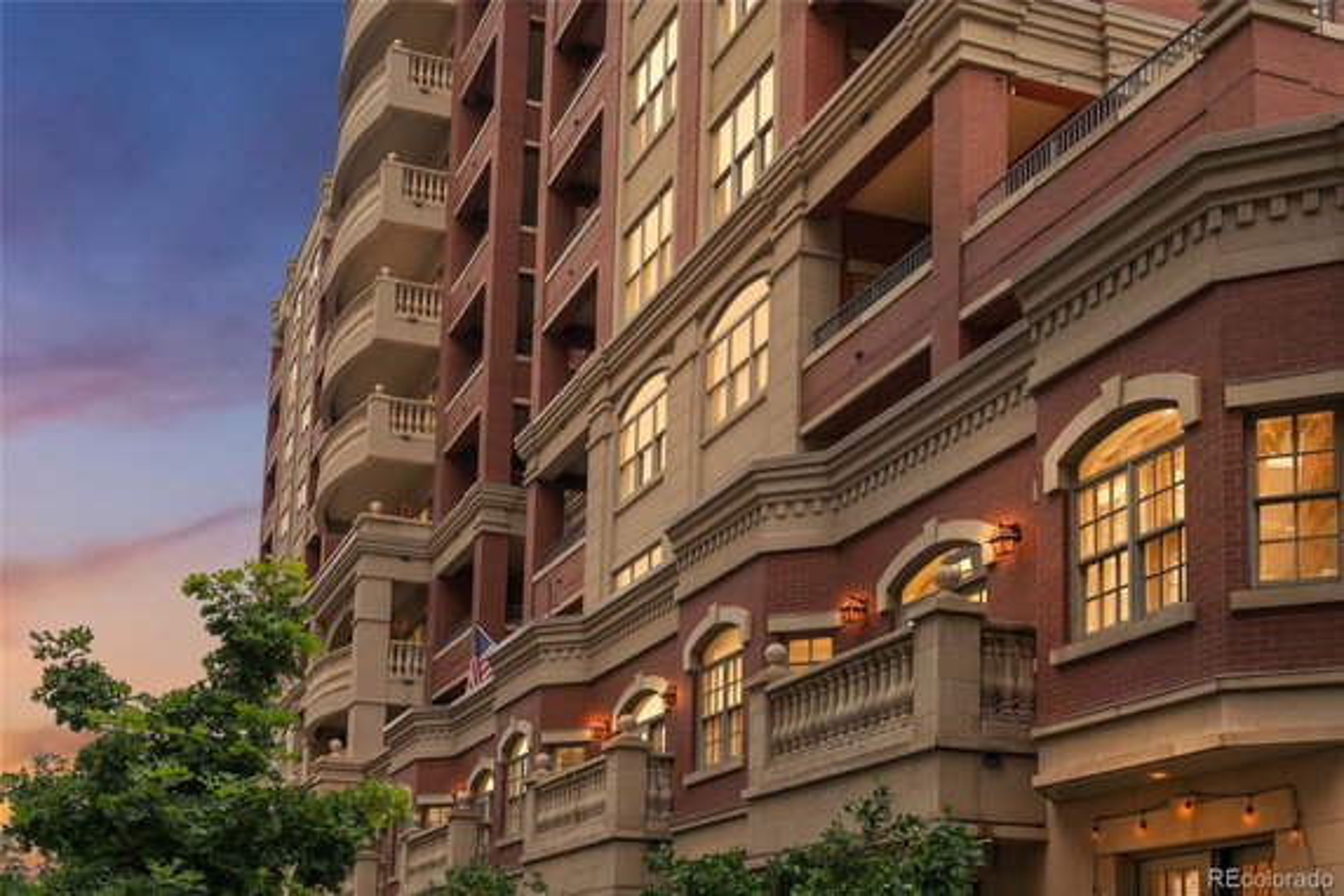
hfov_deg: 45.4
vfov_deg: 31.2
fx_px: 1605
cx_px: 672
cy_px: 448
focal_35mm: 43
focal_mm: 29
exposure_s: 1/160
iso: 160
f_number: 8
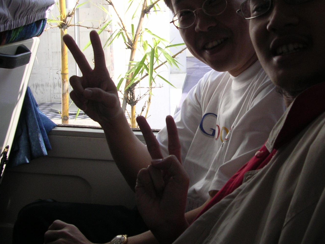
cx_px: 212
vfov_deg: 24.7
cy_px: 91
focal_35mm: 59
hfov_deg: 32.5
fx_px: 554
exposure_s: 1/216
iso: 100
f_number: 2.8
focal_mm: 5.8
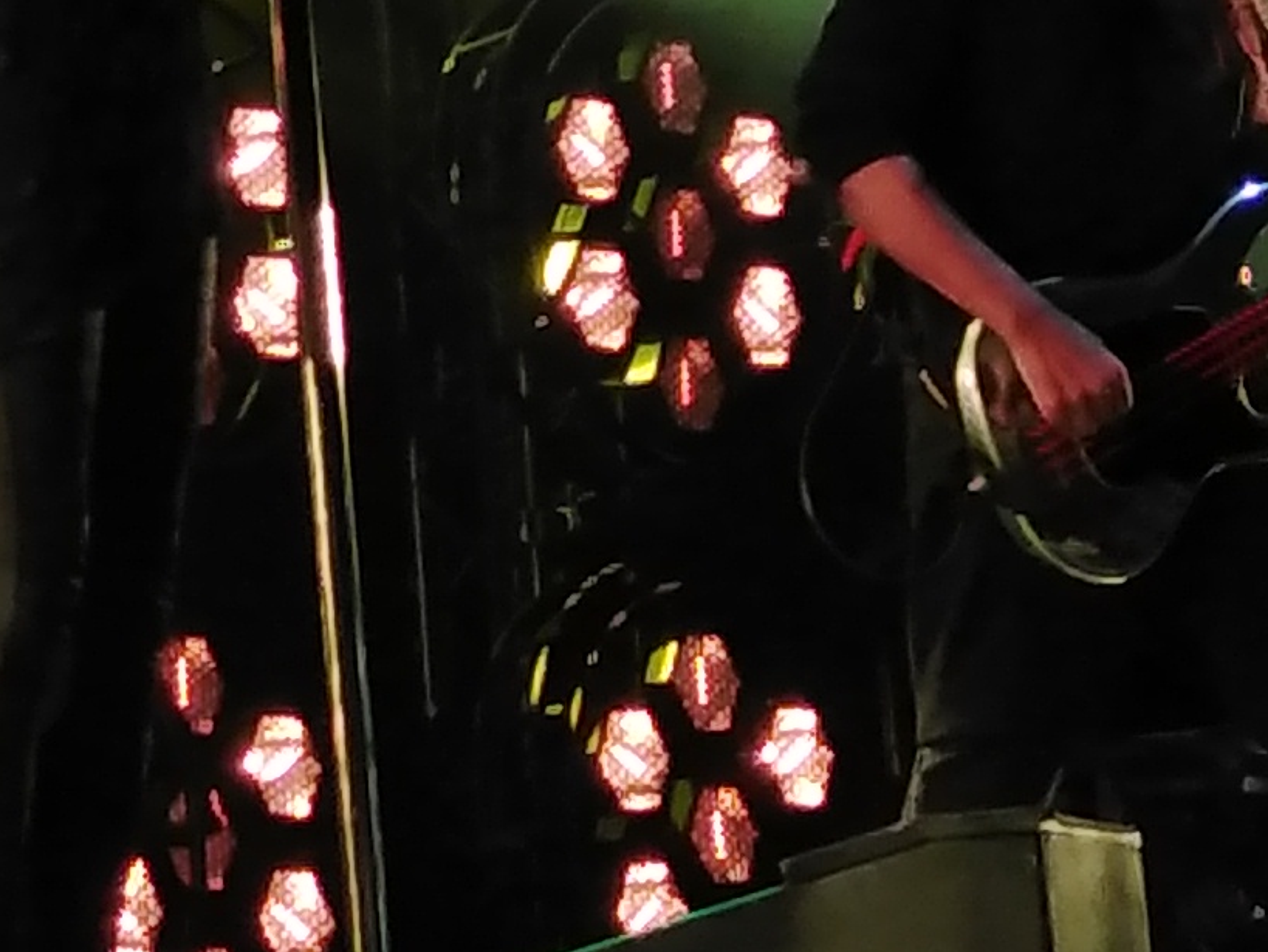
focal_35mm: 132
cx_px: -948
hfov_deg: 13.5
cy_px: -755
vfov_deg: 10.6
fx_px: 4837
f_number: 1.8
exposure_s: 1/40
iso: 124
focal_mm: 3.59
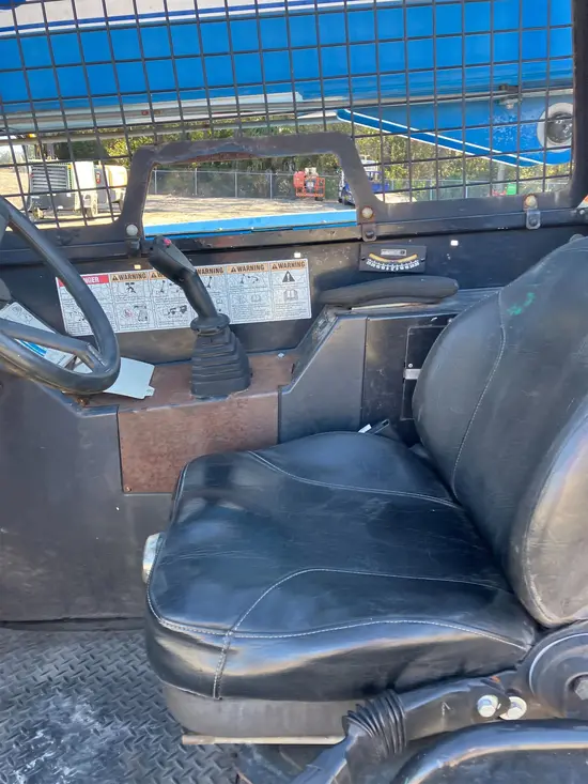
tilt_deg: -18.0
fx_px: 634
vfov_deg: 63.4
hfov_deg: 49.8
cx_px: 294
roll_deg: -2.7
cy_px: 392
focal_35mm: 28
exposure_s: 1/121
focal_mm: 3.99
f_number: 1.8
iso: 50
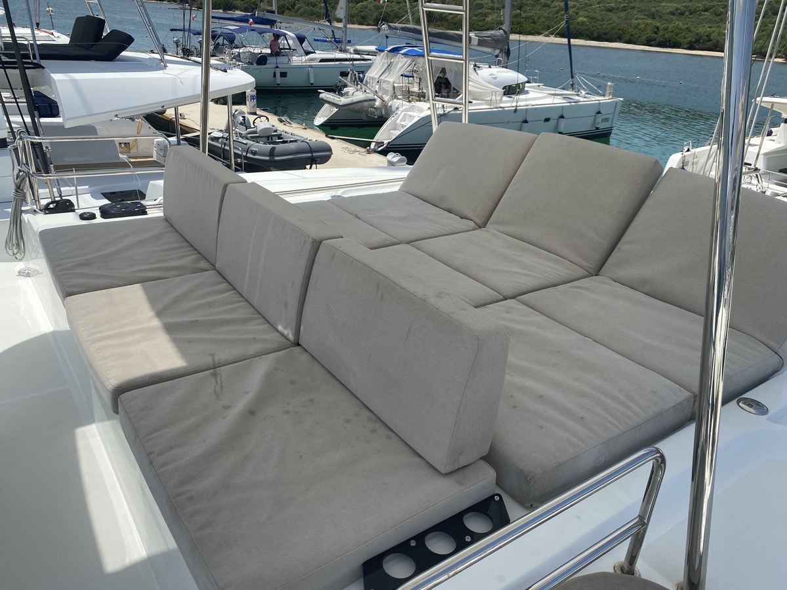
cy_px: 295
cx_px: 394
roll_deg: -4.1
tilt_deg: -24.5
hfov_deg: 67.3
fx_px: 591
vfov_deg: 53.1
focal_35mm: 26
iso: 32
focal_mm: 4.25
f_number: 1.8
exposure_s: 1/3984
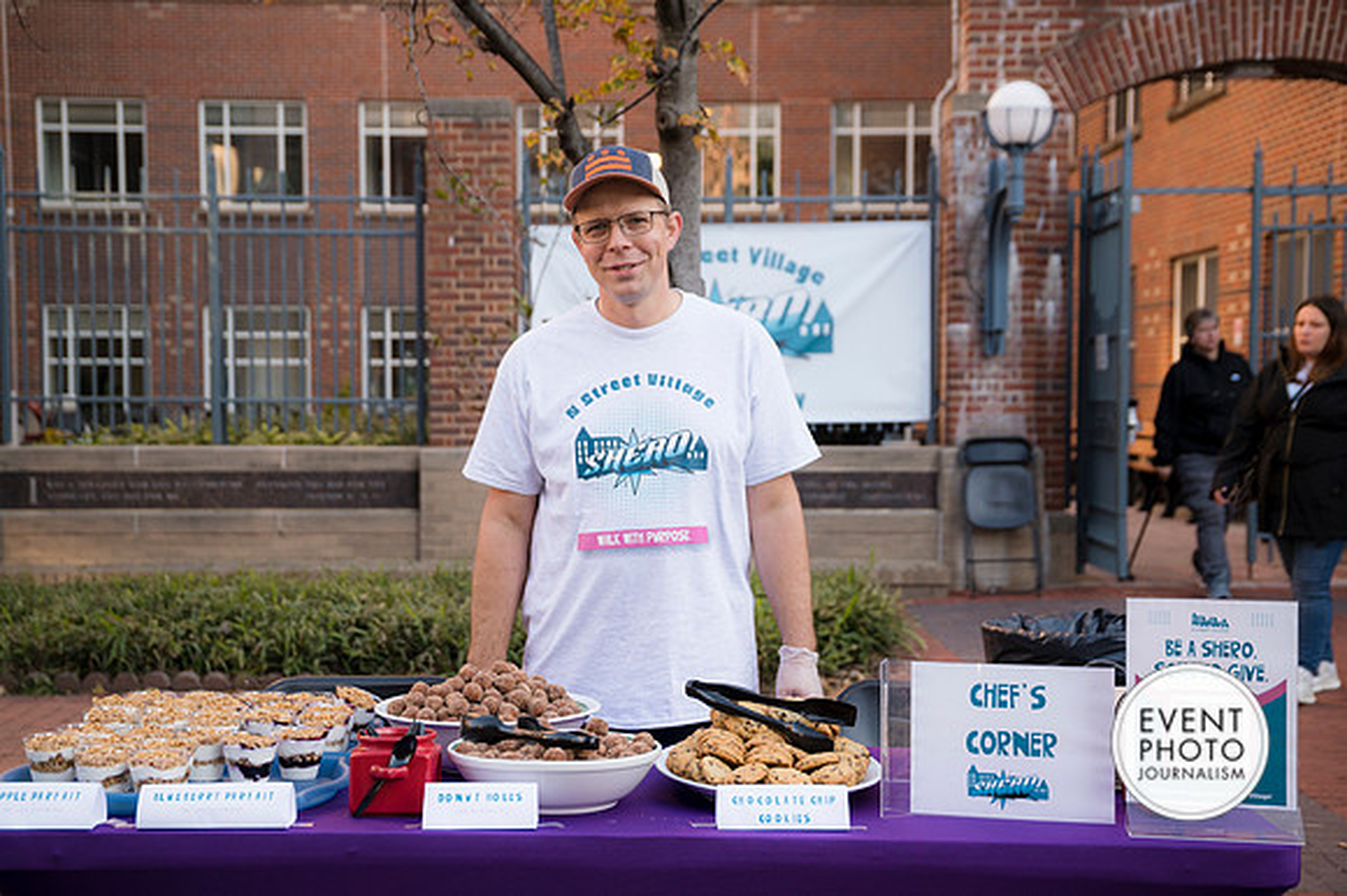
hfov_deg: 41.1
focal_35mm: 48
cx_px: 674
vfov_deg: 28.0
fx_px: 1795
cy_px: 448
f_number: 4
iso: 220
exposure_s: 1/250
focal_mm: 48
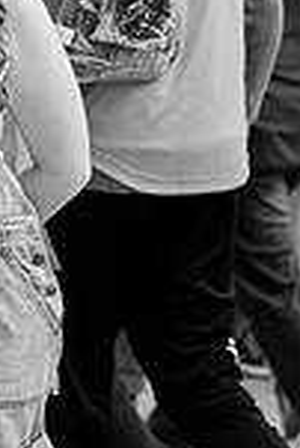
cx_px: -33
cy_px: -86
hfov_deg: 6.6
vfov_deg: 9.7
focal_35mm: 208
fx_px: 2594
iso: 320
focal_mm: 70
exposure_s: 1/500
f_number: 2.8
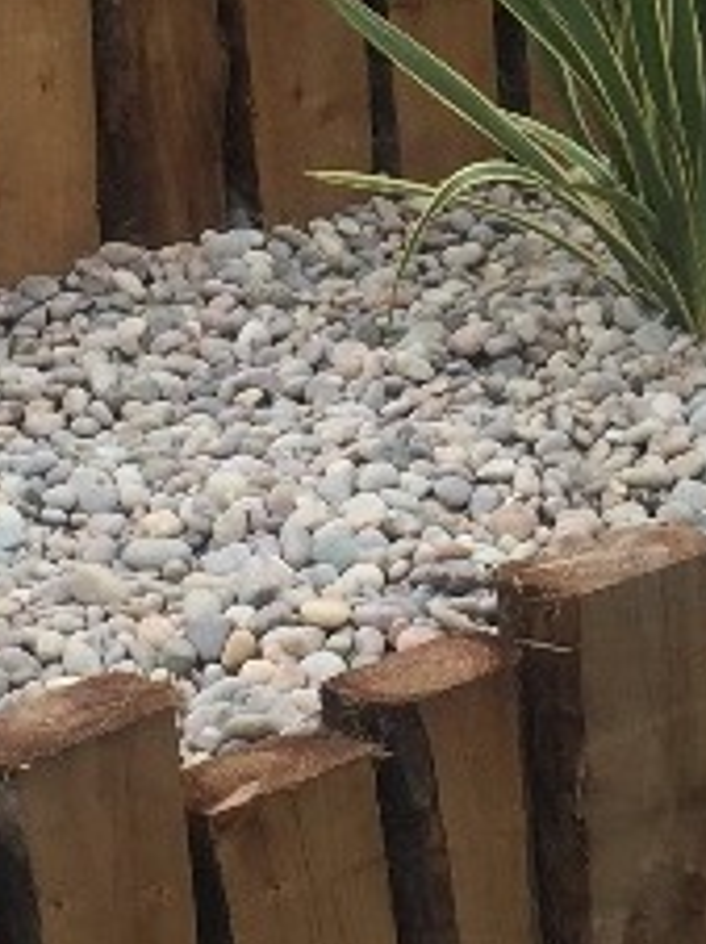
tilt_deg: -9.8
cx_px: 685
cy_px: 142
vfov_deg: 12.8
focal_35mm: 154
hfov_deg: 9.6
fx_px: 4196
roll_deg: +1.7
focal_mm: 4.15
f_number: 2.2
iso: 32
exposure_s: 1/989
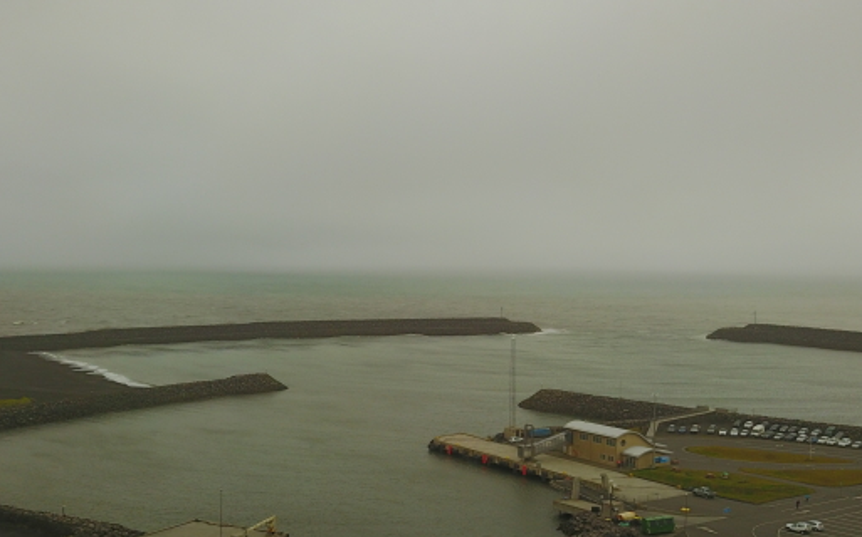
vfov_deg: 29.5
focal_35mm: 43
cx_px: 445
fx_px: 1010
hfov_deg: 46.2
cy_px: 383
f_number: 2.2
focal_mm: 4.73
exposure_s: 1/100
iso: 103
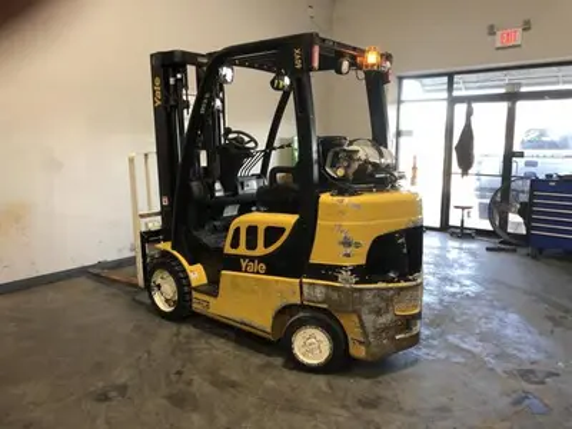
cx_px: 286
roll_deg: +0.7
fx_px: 463
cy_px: 214
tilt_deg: -8.6
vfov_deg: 49.7
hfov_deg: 63.4
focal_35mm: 28
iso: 40
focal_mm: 4
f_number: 1.8
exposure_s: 1/17
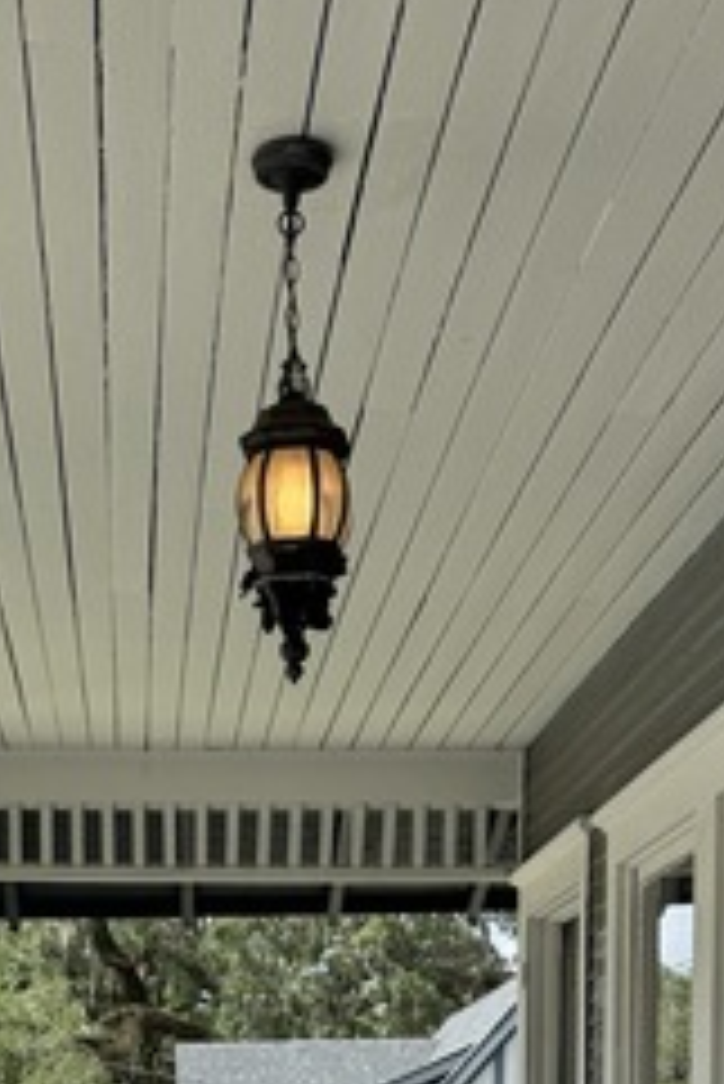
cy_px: 1469
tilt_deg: -8.4
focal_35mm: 69
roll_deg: +1.8
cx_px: 180
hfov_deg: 19.6
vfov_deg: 24.8
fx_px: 2078
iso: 80
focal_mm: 6.76
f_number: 1.78
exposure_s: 1/2174
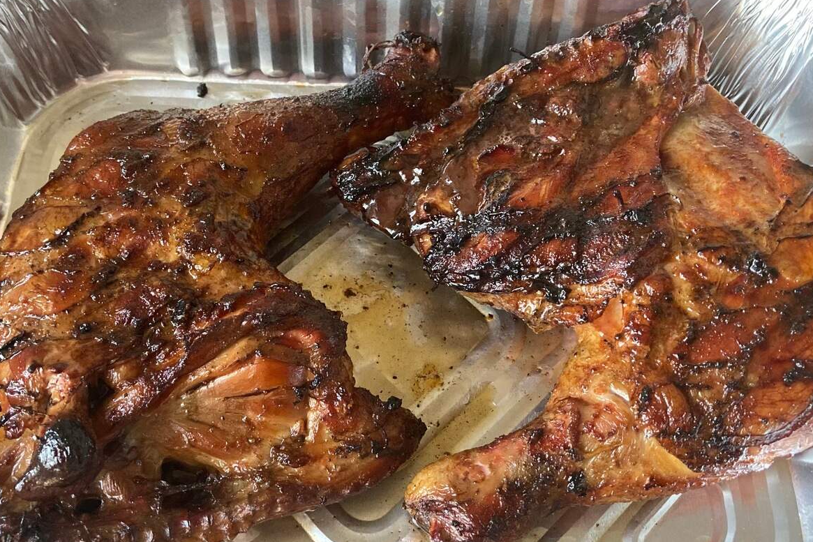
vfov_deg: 43.6
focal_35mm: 30
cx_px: 398
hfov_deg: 61.9
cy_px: 283
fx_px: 678
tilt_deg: -63.4
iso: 320
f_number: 1.8
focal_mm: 3.99
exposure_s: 1/59
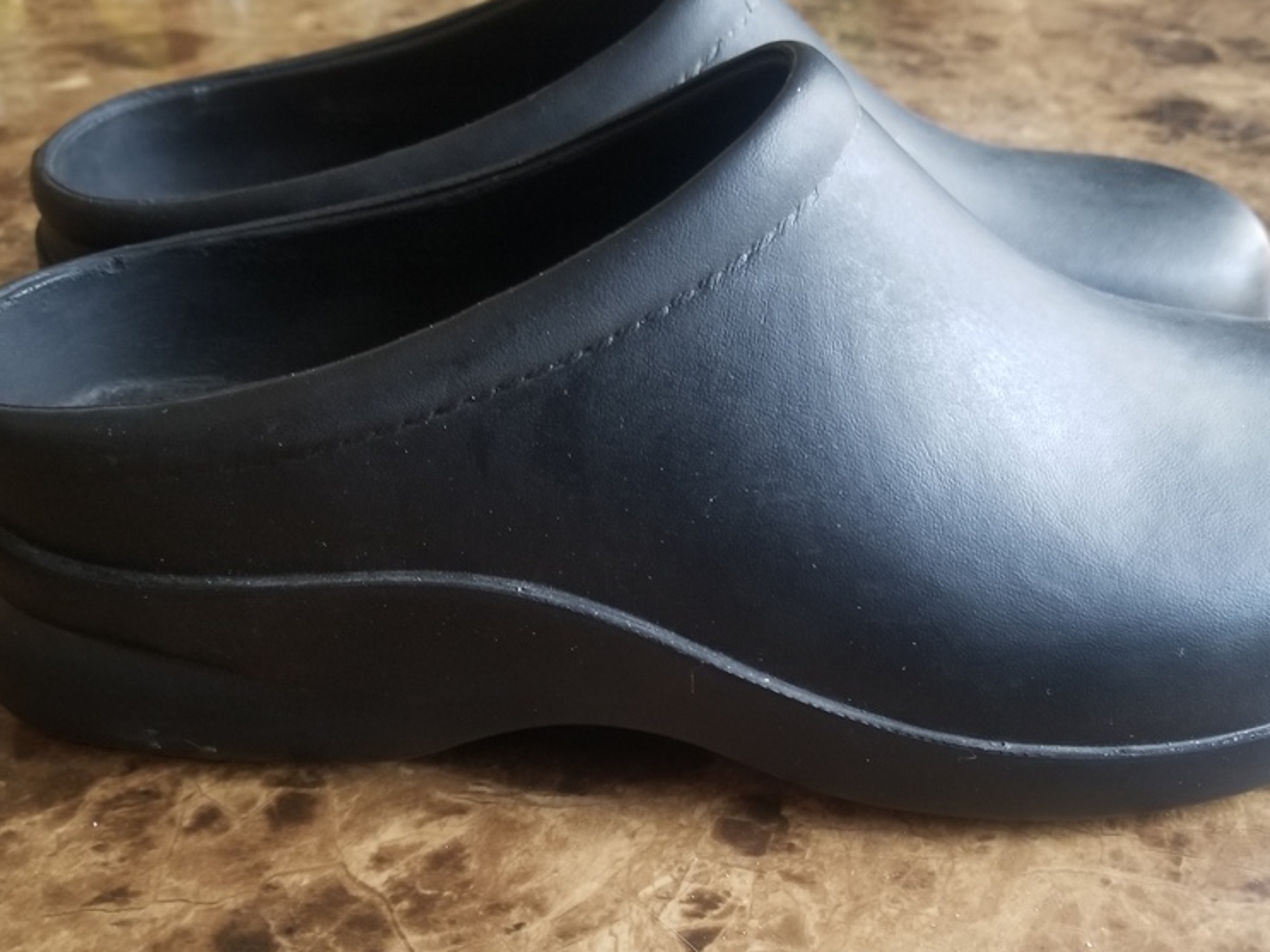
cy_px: 550
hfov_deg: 52.4
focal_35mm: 35
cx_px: 735
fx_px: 1284
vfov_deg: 40.6
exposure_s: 1/11
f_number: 1.7
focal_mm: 4.3
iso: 200
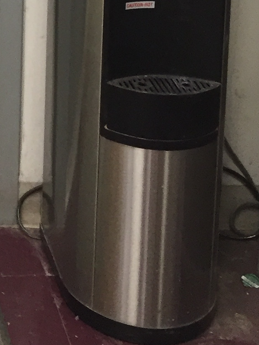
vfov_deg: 14.8
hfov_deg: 11.8
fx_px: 1137
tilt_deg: -9.0
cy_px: -299
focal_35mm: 114
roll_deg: +0.1
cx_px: -234
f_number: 2.2
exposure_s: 1/30
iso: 100
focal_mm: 4.15
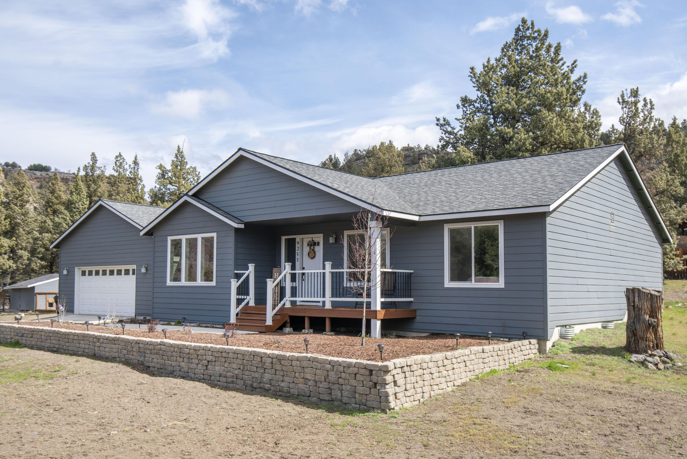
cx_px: 344
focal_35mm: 32
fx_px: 611
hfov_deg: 58.7
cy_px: 230
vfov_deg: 41.1
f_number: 11
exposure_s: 1/320
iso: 200
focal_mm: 32
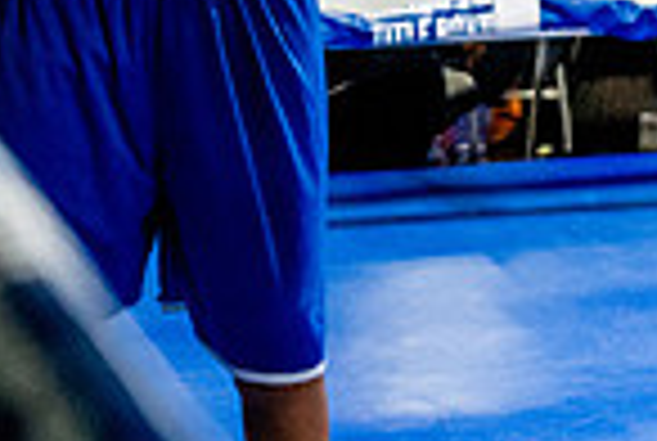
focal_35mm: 206
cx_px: 832
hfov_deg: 9.8
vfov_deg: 6.7
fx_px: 3767
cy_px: -101
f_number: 2.8
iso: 5000
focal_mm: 35
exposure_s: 1/800
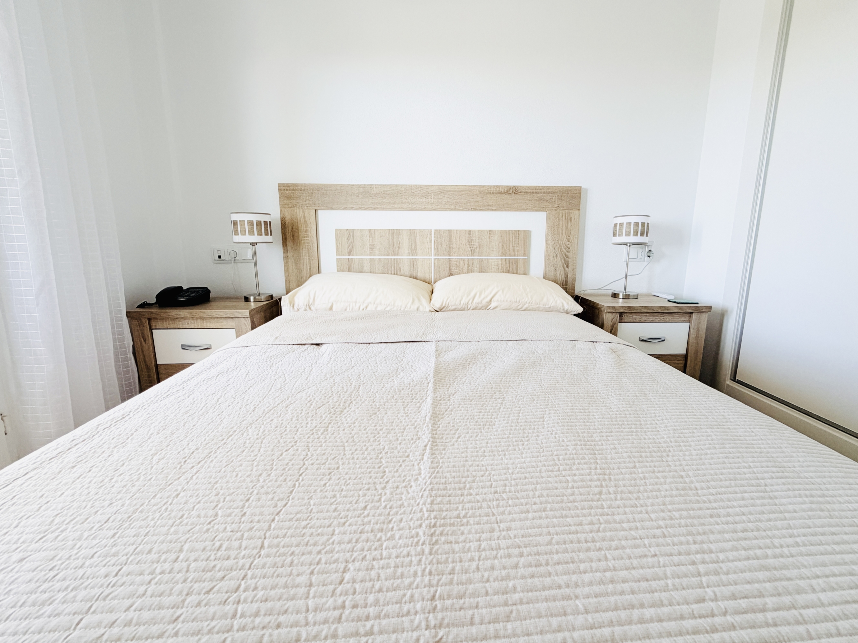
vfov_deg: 81.7
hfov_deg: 98.1
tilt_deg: -9.8
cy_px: 305
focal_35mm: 15
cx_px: 447
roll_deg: -0.6
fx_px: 372
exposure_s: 1/121
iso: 125
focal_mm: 2.22
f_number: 2.2
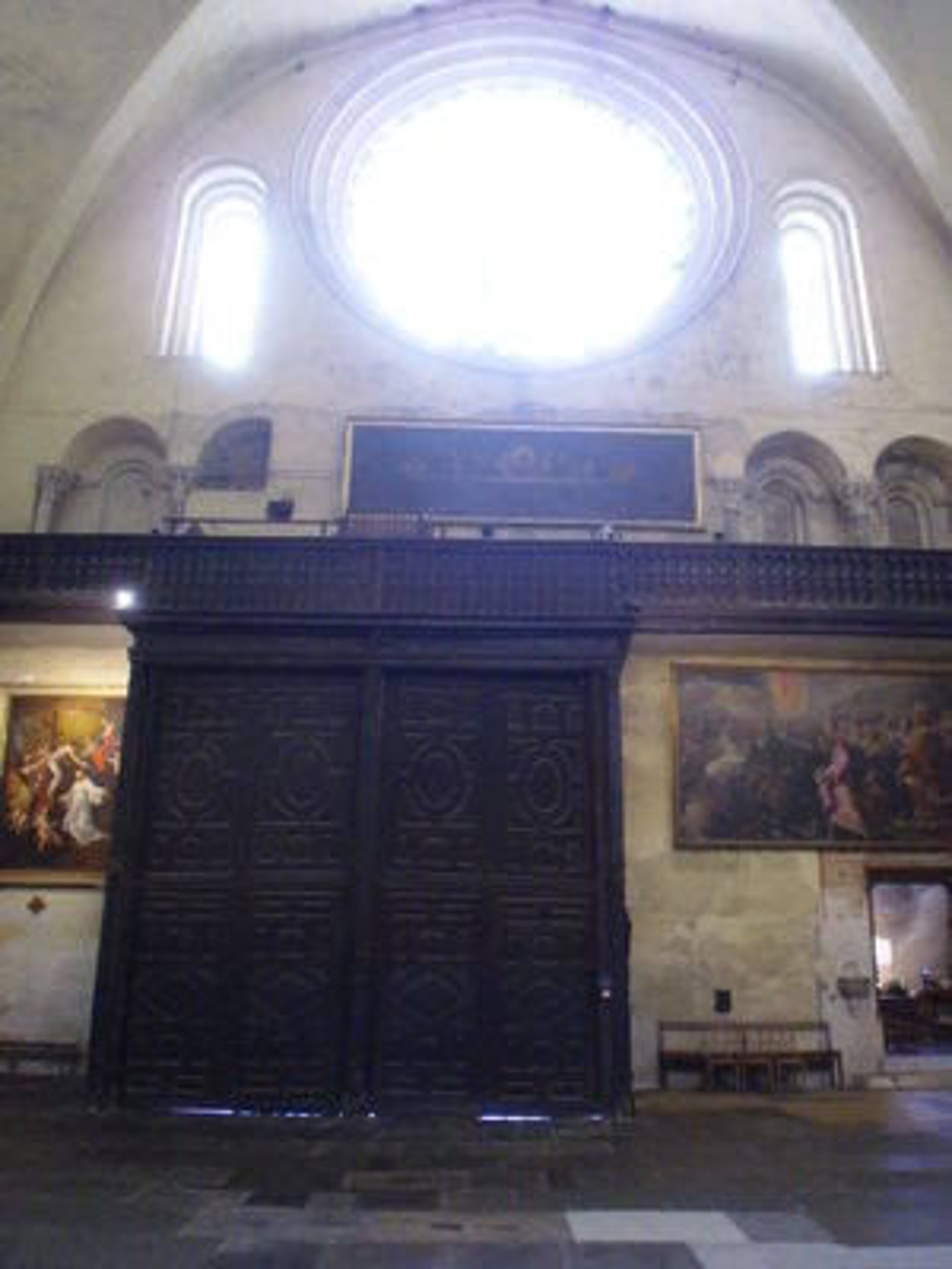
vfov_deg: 63.4
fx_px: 1027
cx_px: 476
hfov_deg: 49.7
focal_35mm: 28
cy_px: 634
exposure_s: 1/8
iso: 400
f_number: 2.6
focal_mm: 4.65
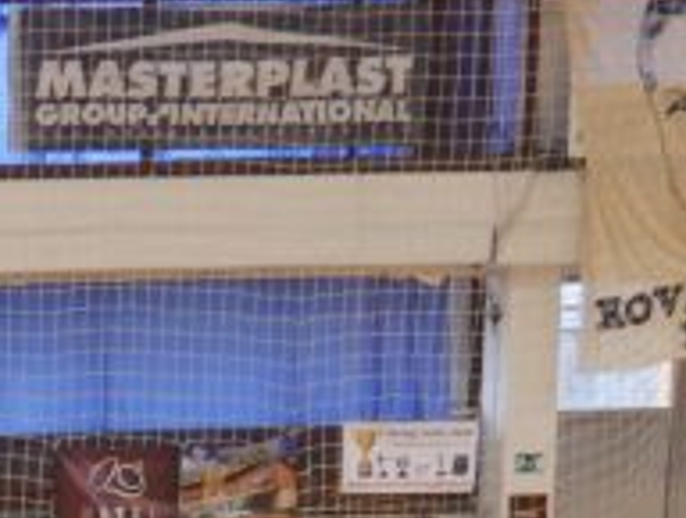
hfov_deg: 9.5
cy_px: 986
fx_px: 3795
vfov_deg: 7.5
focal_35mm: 191
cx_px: -790
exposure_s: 1/60
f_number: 4.5
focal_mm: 20
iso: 1000
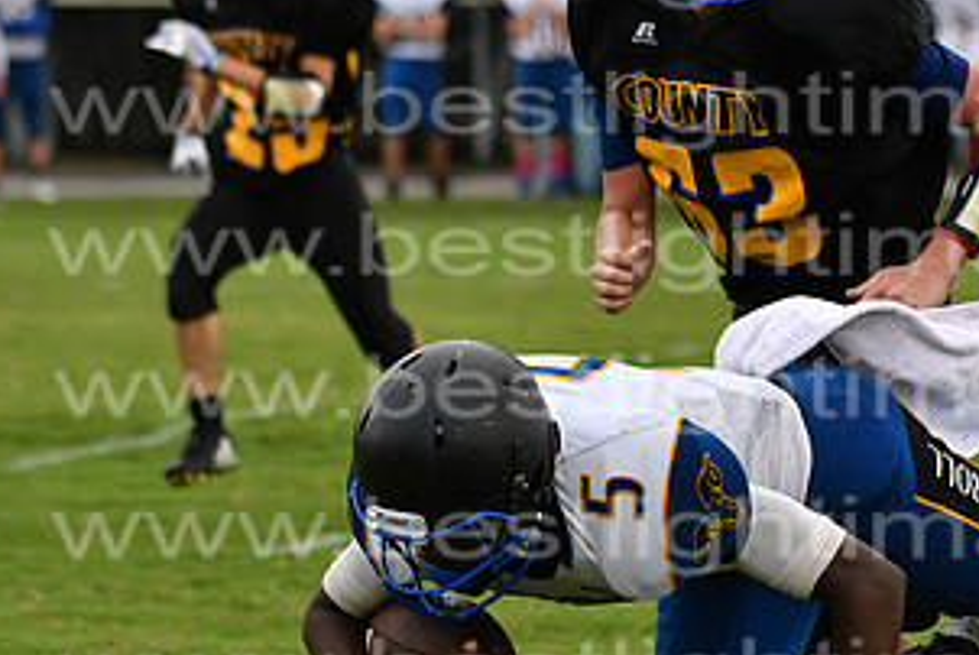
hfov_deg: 5.1
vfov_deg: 3.4
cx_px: 794
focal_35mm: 403
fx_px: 10970
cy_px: 465
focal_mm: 140
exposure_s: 1/3200
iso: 800
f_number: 3.5
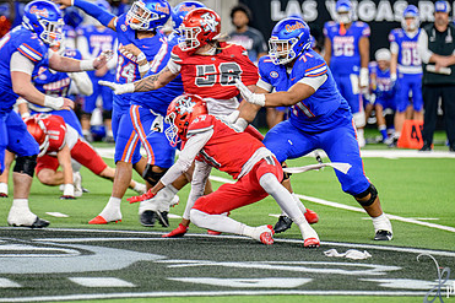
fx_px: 4346
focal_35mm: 344
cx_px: 193
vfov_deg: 4.0
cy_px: 106
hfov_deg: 6.0
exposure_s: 1/400
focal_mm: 220
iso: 1000
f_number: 2.8
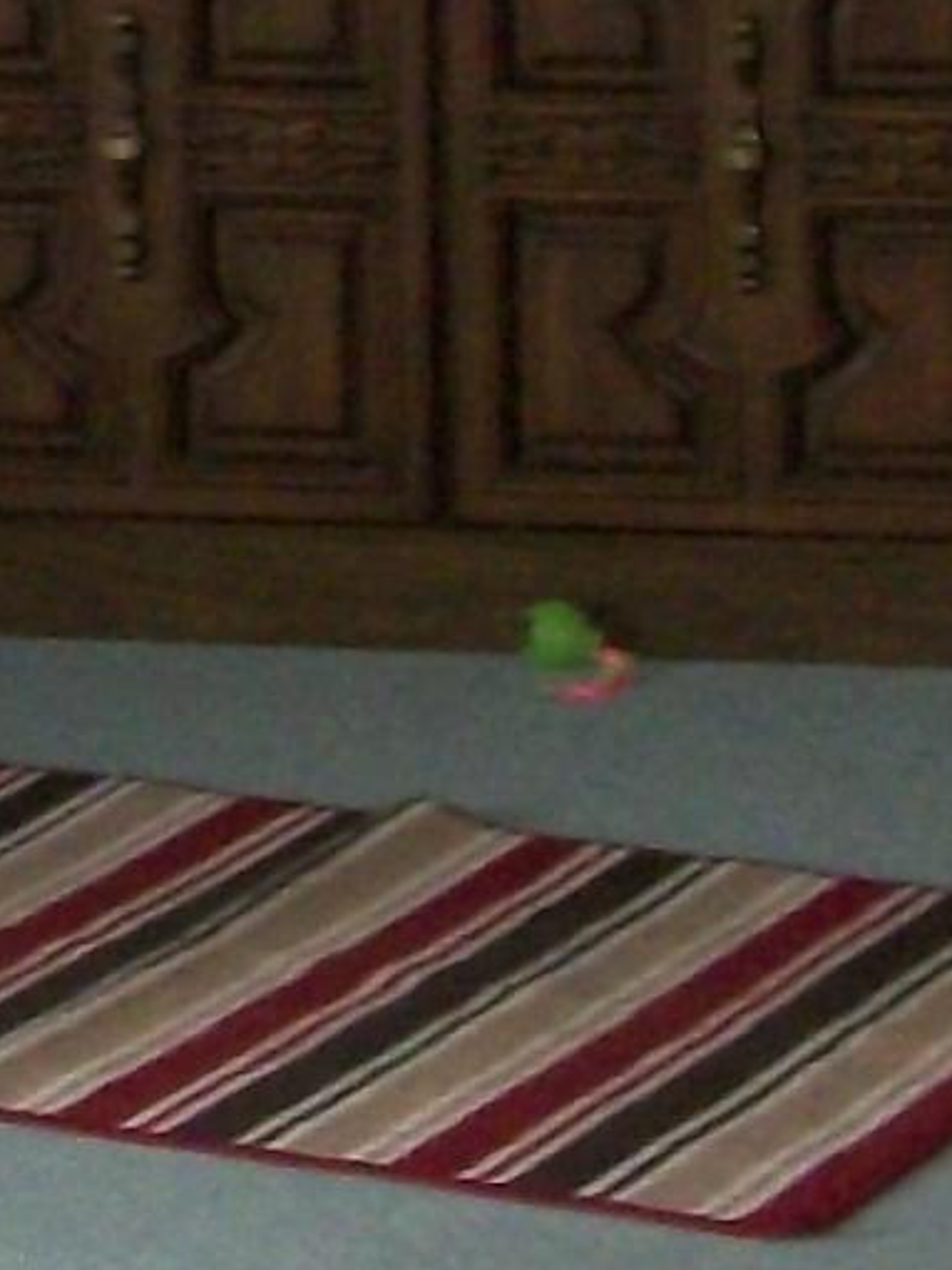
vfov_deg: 8.3
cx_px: -589
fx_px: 8621
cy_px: -465
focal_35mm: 235
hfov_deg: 6.2
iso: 250
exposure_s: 1/40
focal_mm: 7.1
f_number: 3.2
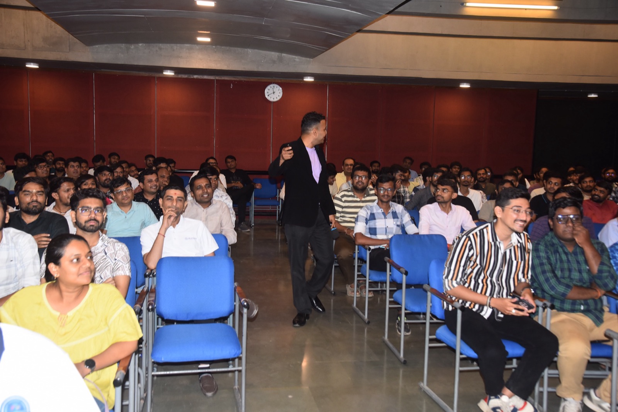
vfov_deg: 35.1
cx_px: 309
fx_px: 652
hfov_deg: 50.7
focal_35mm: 38
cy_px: 206
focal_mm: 38
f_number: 5.6
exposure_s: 1/125
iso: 1000
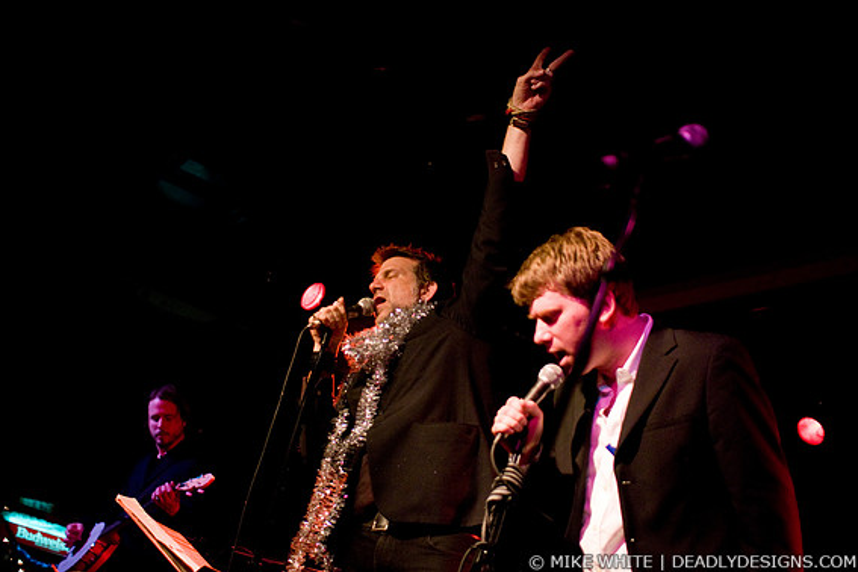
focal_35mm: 46
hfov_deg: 42.7
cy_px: 284
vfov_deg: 29.2
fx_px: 1096
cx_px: 425
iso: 1000
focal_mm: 30
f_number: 1.8
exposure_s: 1/200
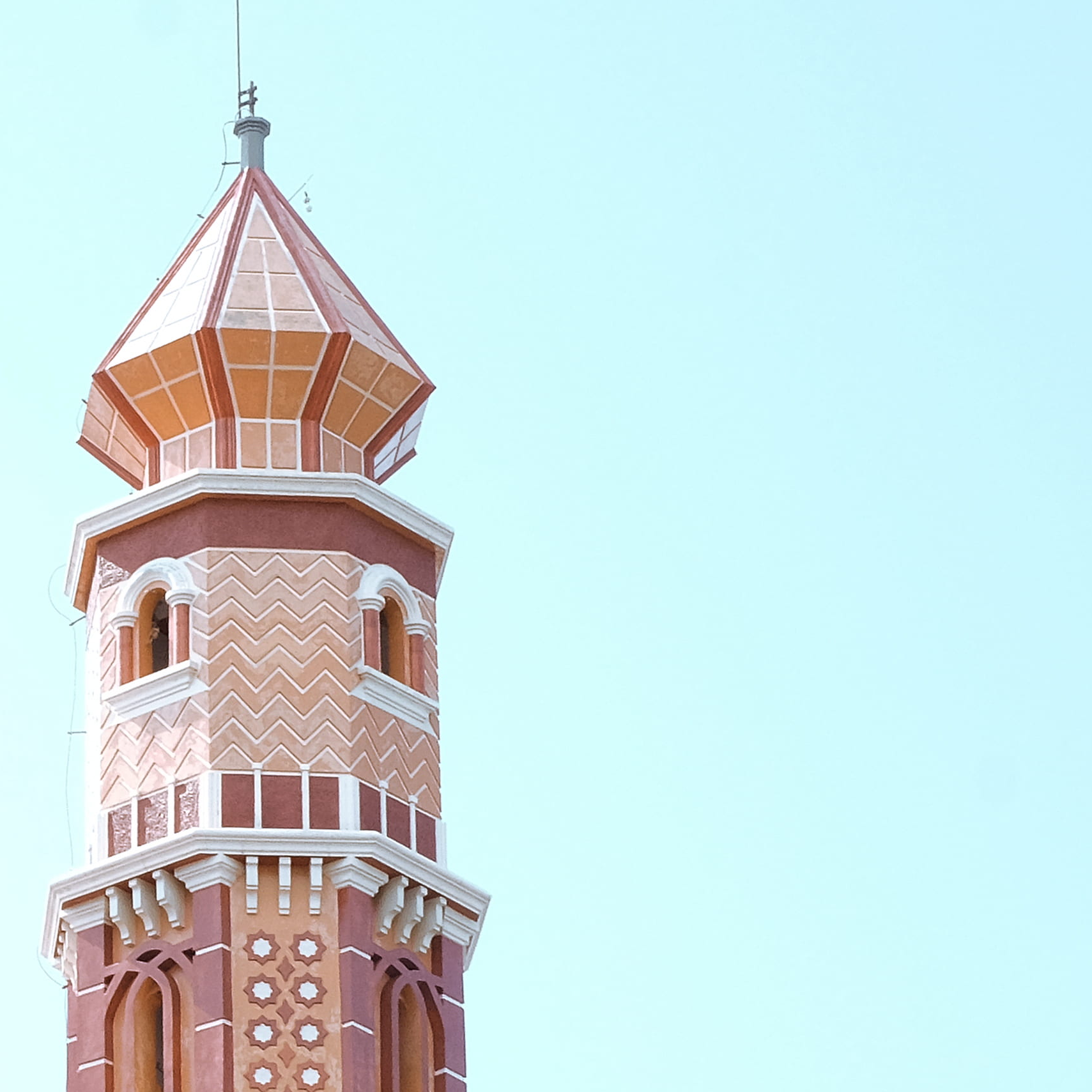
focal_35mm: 129
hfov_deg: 13.5
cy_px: 557
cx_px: 233
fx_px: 4604
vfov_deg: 13.5
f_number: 16
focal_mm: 35
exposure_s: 1/180
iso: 1000
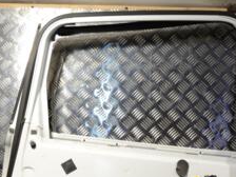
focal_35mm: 85
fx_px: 580
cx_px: 157
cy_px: 208
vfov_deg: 16.7
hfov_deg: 22.9
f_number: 4
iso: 100
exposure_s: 1/80
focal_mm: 22
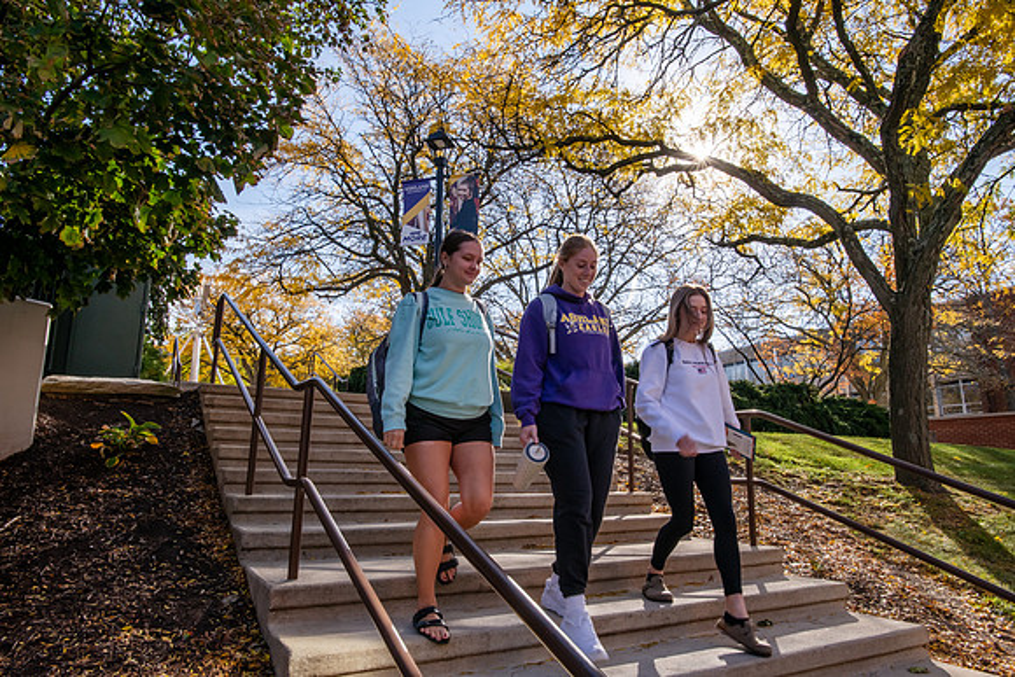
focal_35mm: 24
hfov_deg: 73.7
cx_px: 508
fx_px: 677
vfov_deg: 53.2
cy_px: 338
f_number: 20
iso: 320
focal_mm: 24
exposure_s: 1/125
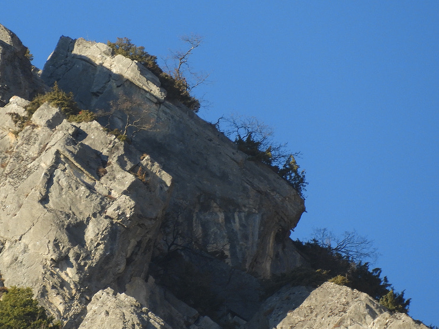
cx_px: 138
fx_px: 17611
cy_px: 168
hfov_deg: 1.4
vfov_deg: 1.1
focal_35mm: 1389
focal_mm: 143.3
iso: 100
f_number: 5.6
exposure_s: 1/250
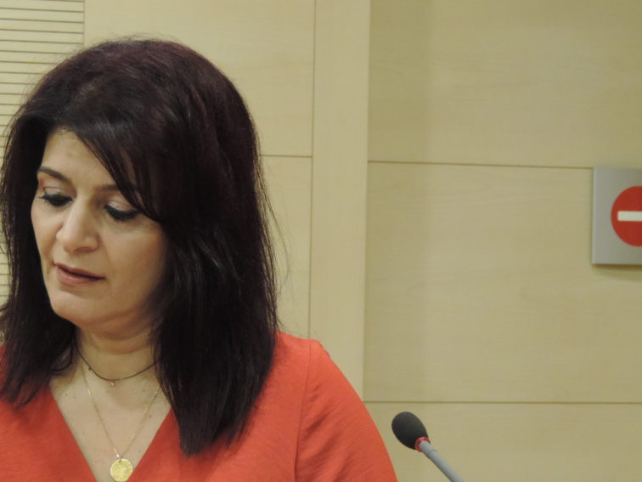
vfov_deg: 7.1
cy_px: 302
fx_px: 3895
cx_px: 224
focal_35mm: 210
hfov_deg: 9.4
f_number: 4.4
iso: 800
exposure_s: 1/25
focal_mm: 27.6
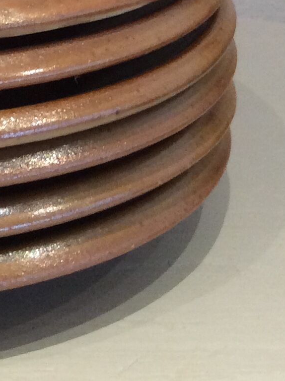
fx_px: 1188
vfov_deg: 17.4
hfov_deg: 12.9
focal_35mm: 108
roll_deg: -0.9
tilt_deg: -15.2
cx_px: -158
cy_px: -76
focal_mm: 3.3
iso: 100
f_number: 2.4
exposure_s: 1/25
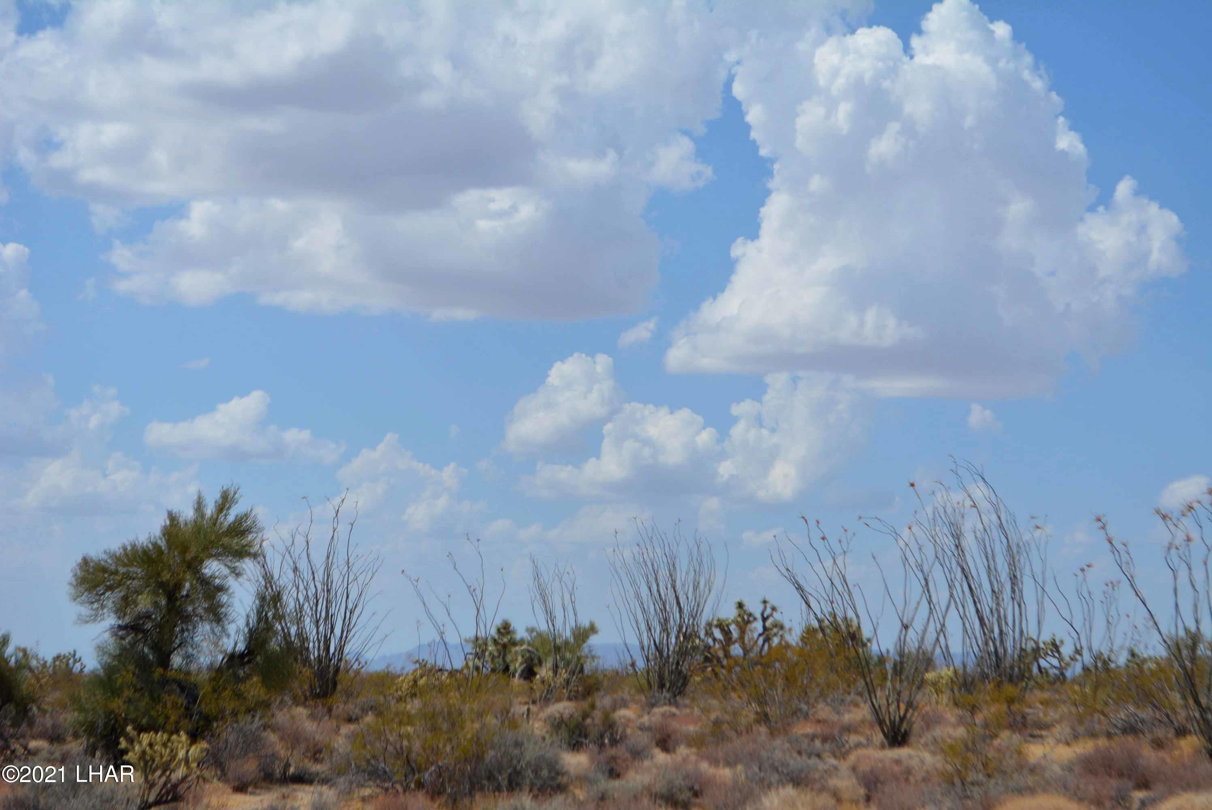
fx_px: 2780
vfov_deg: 16.6
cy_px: 405
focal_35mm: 82
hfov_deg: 24.6
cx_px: 606
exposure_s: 1/2000
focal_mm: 55
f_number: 8
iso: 400
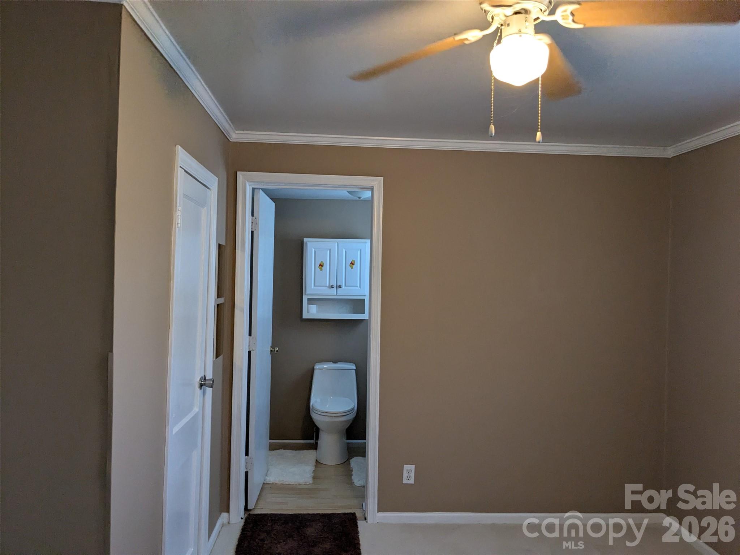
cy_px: 278
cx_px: 370
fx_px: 577
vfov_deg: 51.4
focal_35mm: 27
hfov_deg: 65.3
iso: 399
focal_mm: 4.38
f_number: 1.73
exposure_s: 1/120
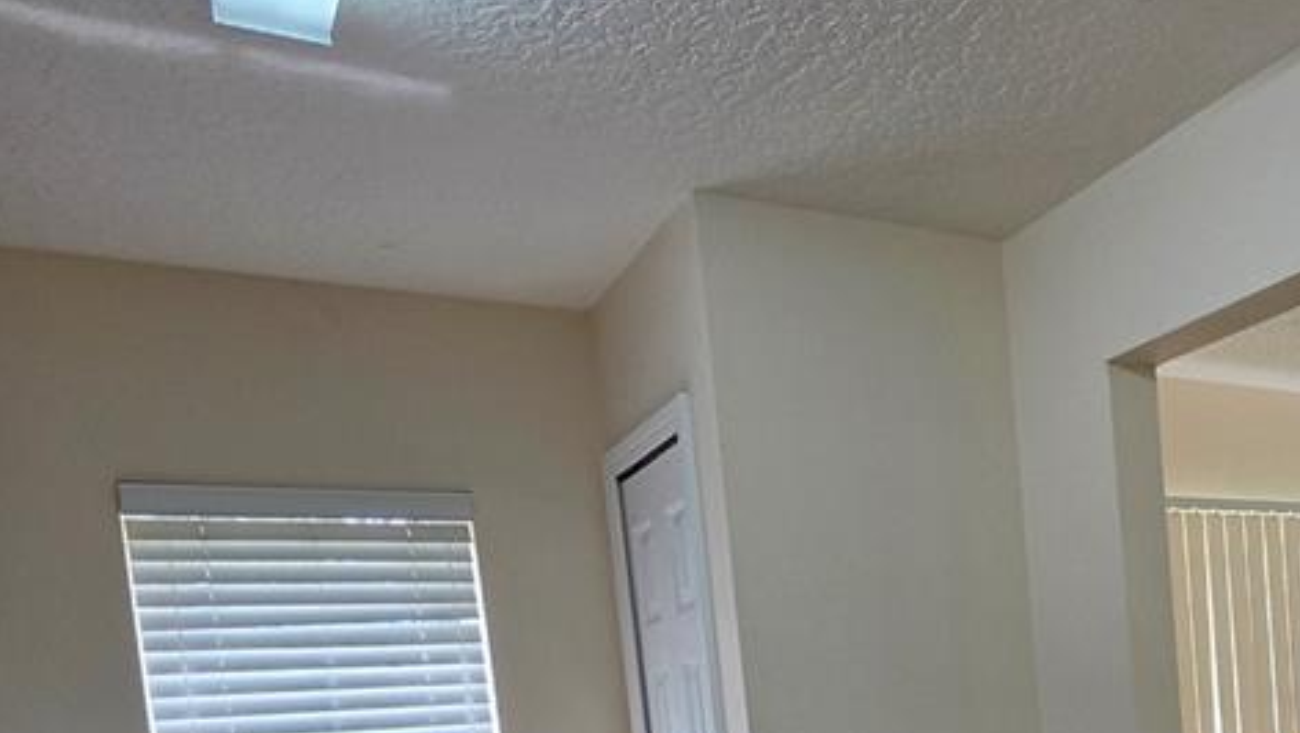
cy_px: 885
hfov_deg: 49.9
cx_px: 1140
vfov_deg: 28.5
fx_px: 1242
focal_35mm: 36
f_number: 1.9
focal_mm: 2.2
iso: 64
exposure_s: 1/120
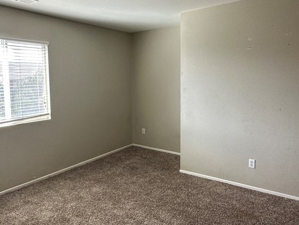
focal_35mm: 28
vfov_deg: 49.6
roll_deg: +0.7
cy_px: 98
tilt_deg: -5.9
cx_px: 124
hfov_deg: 63.0
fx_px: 242
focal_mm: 2.22
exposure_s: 1/120
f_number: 2.2
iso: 100
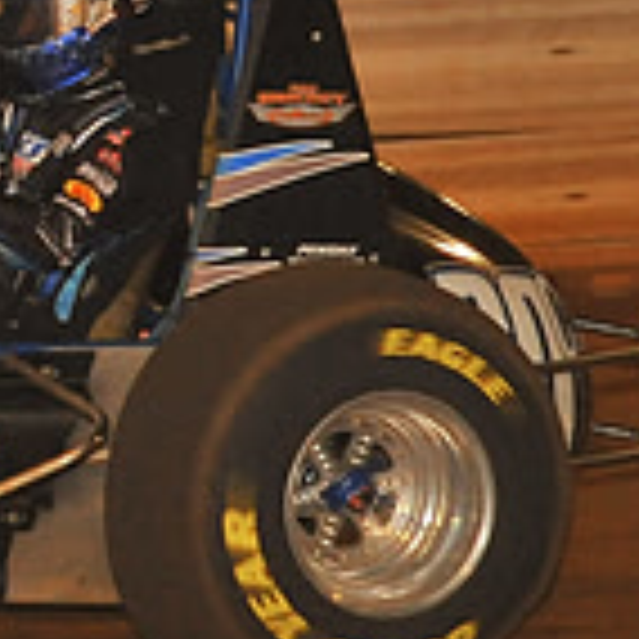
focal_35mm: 504
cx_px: -297
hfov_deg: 3.5
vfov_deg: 3.5
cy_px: -11
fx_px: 10526
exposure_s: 1/320
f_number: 6.3
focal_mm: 145
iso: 2000
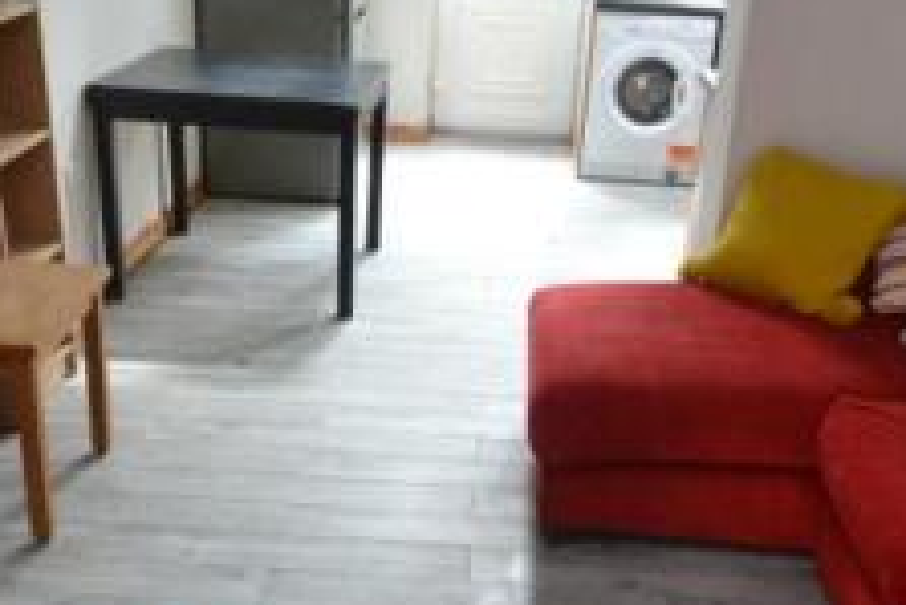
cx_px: 502
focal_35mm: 44
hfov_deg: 44.4
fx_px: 1108
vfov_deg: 30.1
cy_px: 449
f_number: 8
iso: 1600
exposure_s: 1/30
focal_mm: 10
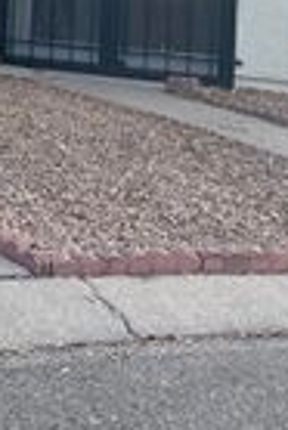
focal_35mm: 97
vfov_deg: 19.4
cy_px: -122
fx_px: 1161
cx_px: -183
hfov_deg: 13.1
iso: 32
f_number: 1.6
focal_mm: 4.2
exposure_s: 1/972
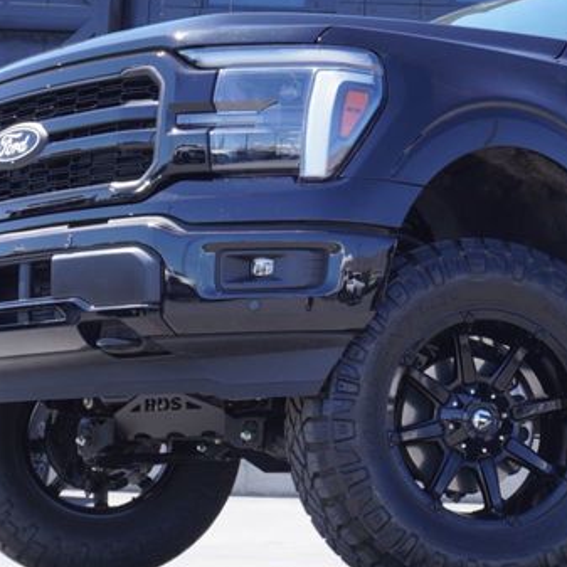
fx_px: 1723
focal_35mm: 93
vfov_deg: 18.6
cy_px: 160
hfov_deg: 18.4
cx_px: 485
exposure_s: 1/125
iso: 100
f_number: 5.6
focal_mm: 24
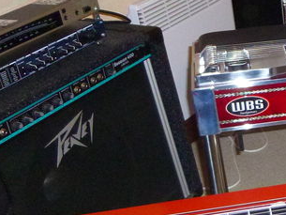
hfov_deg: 21.0
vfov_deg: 17.8
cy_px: 177
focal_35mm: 82
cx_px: 400
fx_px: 678
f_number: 3.1
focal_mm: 4.5
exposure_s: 1/60
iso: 400
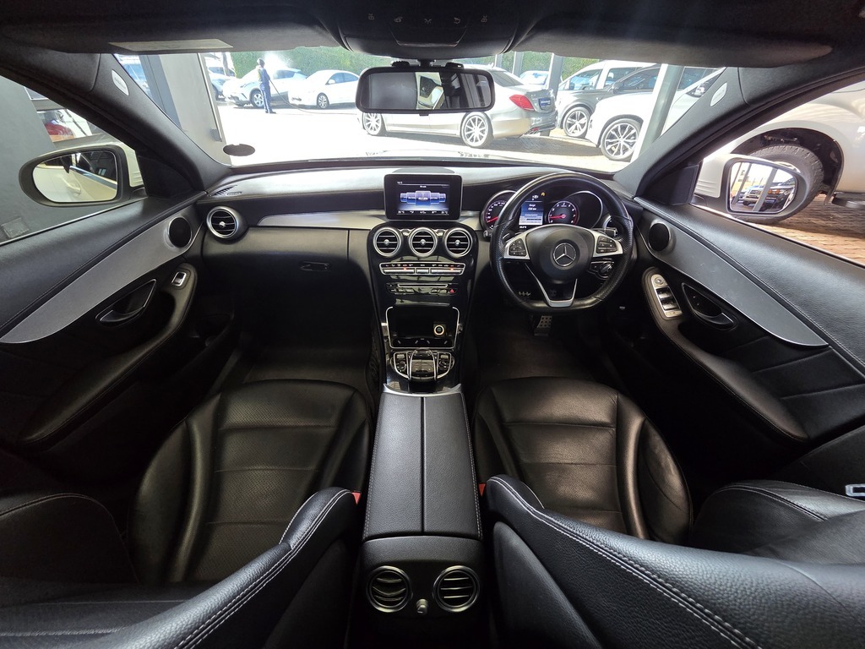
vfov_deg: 89.9
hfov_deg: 106.2
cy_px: 324
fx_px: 325
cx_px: 432
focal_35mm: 13
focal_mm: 2.2
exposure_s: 1/64.4
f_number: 2.2
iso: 320
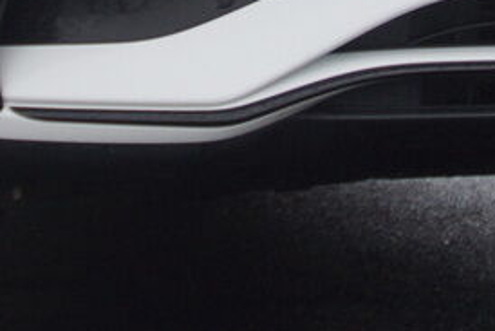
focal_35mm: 578
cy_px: -402
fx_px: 7944
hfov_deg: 3.6
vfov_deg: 2.4
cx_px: 159
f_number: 5
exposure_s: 1/100
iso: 160
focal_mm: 55
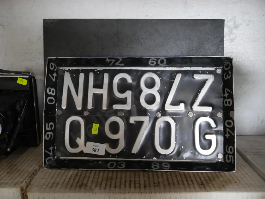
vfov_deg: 44.2
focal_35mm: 32
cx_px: 132
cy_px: 100
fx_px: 245
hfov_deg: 56.8
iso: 1000
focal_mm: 16
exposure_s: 1/60
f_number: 3.6
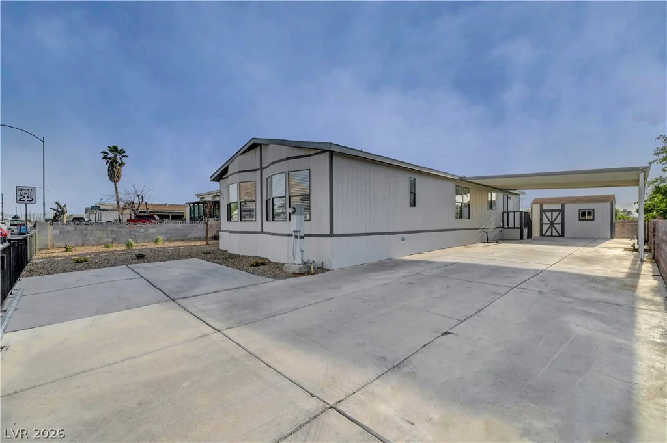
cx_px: 334
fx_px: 287
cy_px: 222
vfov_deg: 75.4
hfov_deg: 98.6
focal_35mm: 16
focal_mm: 15.5
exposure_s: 1/1000
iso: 800
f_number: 8
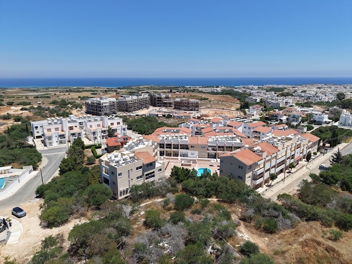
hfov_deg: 71.6
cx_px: 176
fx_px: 244
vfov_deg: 56.8
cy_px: 132
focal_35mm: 24
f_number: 1.8
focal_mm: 8.67
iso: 120
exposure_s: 1/4000
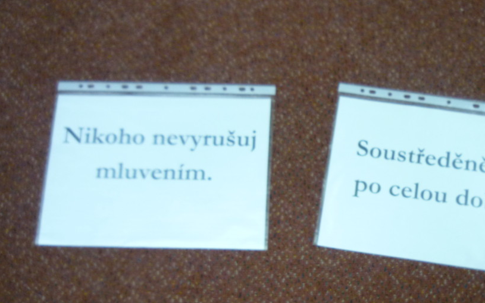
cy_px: 202
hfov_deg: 49.6
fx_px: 516
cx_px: 318
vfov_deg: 32.5
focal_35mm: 39
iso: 250
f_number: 2.8
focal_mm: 4.4
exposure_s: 1/30
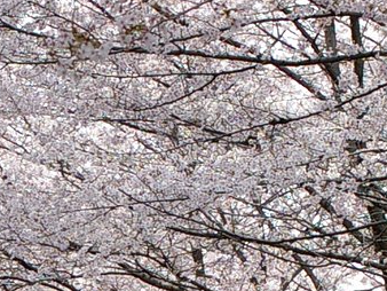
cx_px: -333
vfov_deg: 4.2
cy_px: 738
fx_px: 3905
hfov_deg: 5.6
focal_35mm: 349
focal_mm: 40
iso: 200
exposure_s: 1/180
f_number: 8
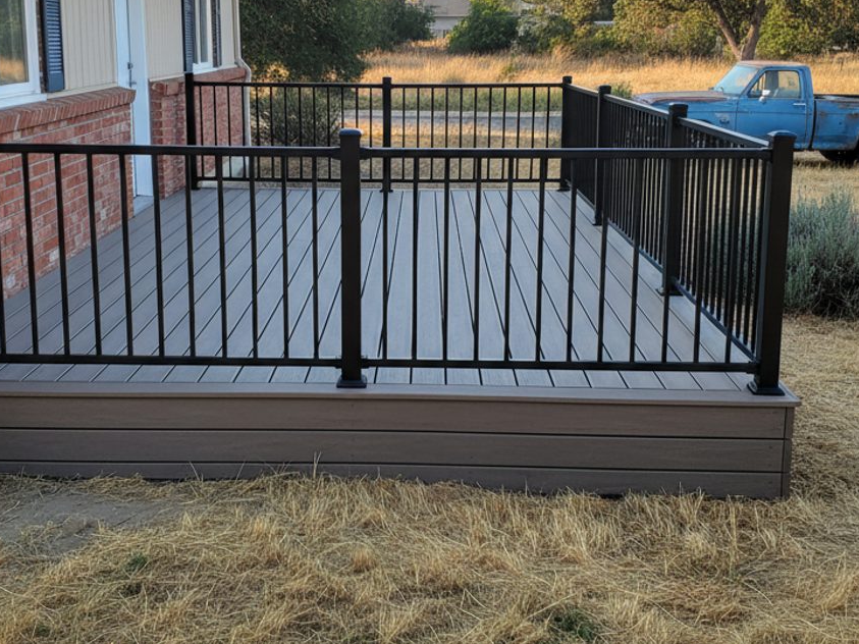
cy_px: 268
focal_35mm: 37
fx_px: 918
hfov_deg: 50.1
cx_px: 406
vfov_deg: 38.5
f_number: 1.6
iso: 1248
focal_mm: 5.7
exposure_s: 1/628
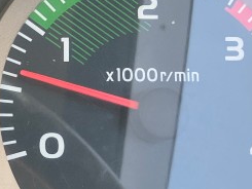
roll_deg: -2.2
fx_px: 852
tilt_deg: -37.7
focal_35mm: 117
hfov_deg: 14.9
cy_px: 121
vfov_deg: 12.7
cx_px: -189
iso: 50
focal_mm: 3.99
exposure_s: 1/121
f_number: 1.8
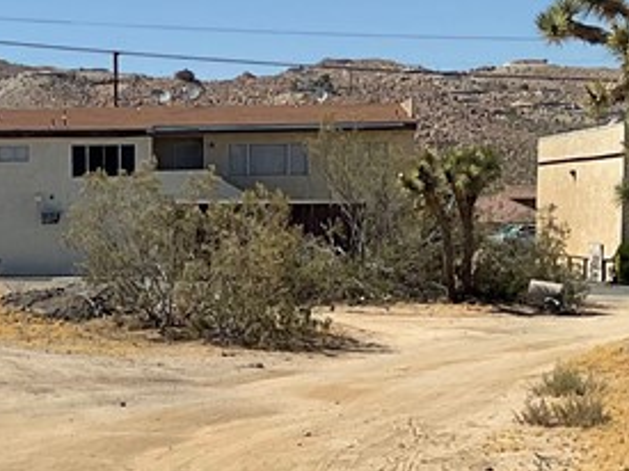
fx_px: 1962
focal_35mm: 108
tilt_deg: -9.9
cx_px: 126
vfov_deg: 13.5
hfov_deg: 18.1
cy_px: 473
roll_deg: +0.0
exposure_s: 1/3534
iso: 16
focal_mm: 3
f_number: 1.8
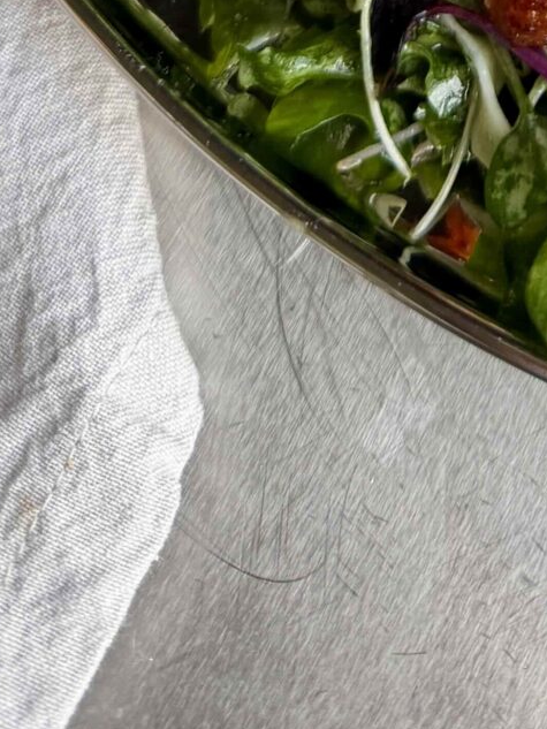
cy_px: -705
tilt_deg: -62.5
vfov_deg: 16.0
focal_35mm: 97
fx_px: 2043
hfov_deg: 14.6
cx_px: 700
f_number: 1.78
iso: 80
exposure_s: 1/121
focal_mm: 6.76
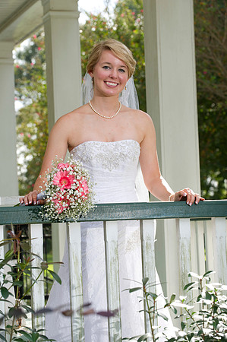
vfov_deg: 17.7
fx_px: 1100
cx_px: 114
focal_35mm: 116
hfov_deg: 11.8
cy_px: 171
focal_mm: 116
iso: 250
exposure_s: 1/250
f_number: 6.3
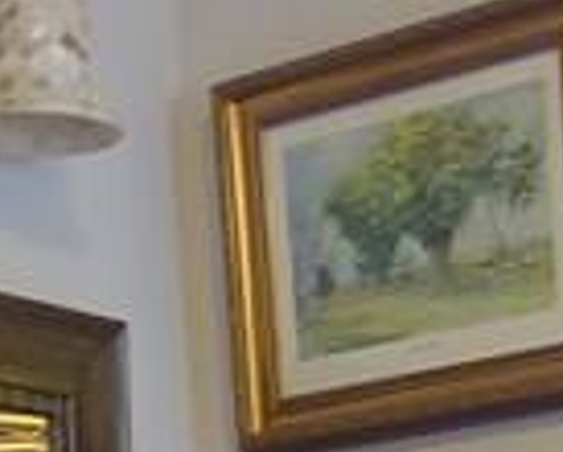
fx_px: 2436
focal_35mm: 146
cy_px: 1249
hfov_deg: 13.1
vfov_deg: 9.0
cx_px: 460
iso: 100
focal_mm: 3.58
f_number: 2.8
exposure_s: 1/20
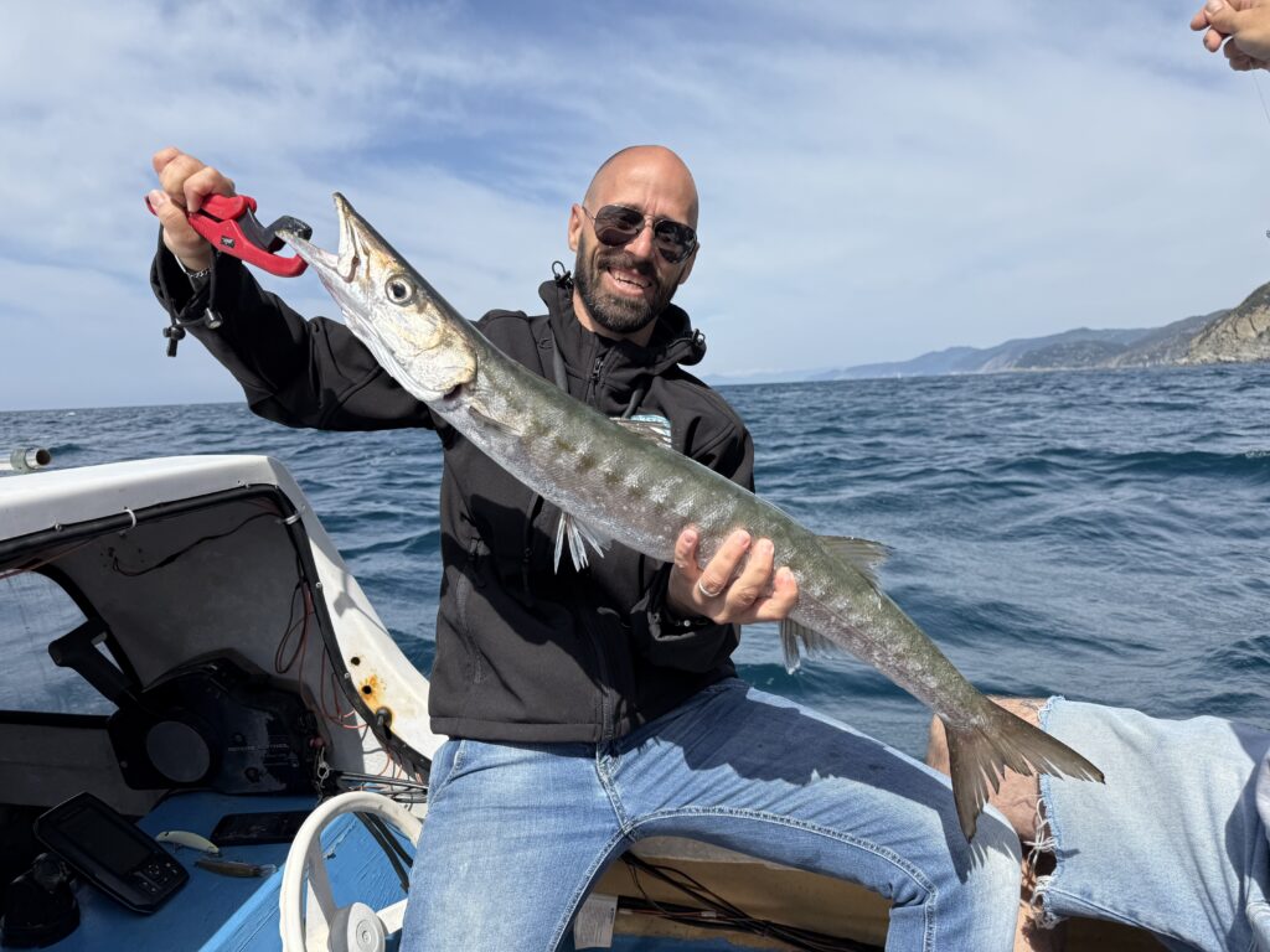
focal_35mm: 24
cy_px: 476
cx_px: 635
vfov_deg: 56.8
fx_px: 881
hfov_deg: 71.6
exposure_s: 1/5319
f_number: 1.78
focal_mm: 6.76
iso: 80
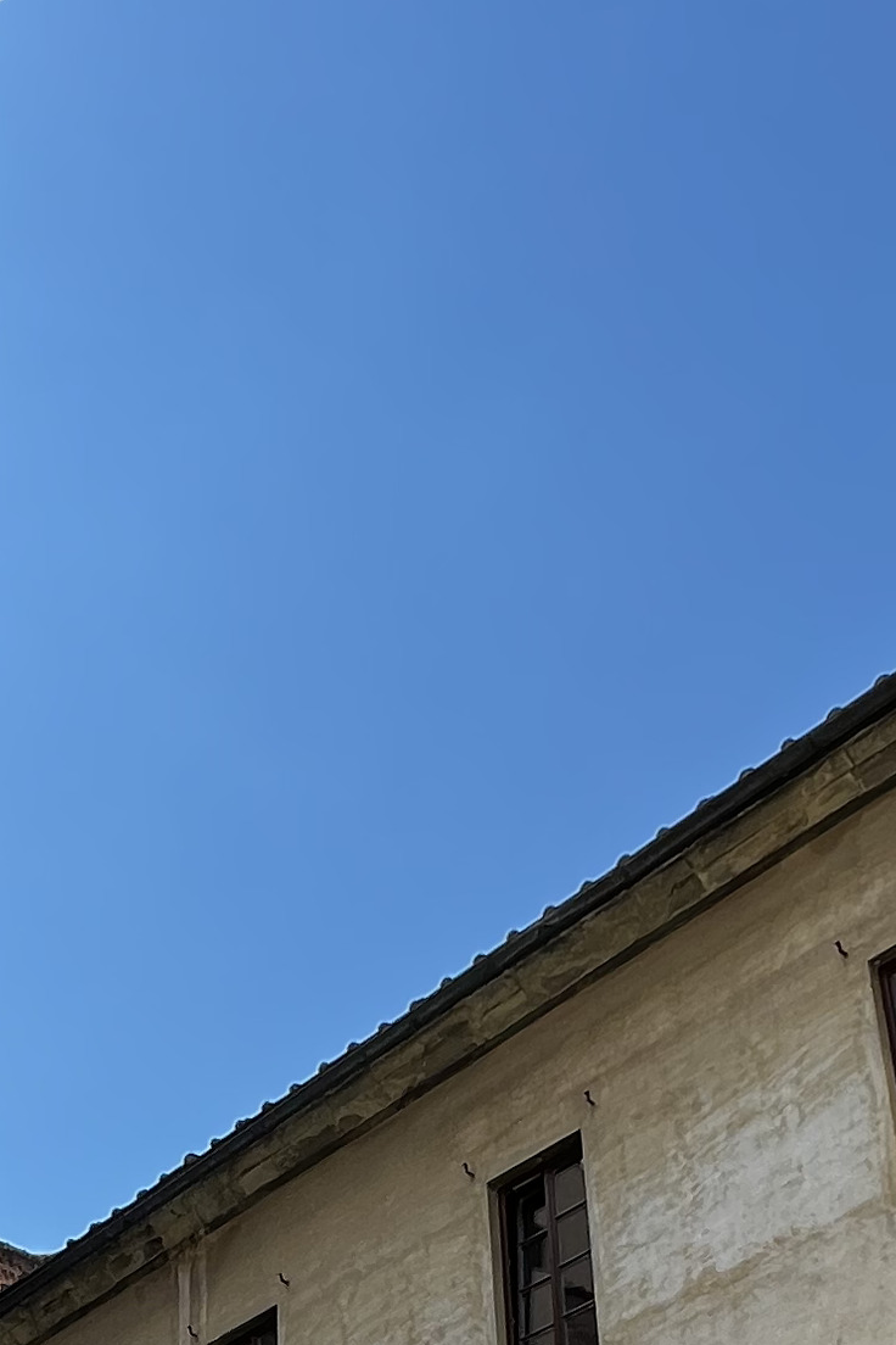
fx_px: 1829
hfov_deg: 27.2
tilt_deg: +21.9
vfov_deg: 33.4
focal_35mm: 49
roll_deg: +0.6
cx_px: 229
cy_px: 1584
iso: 32
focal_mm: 1.57
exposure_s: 1/769
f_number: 1.8
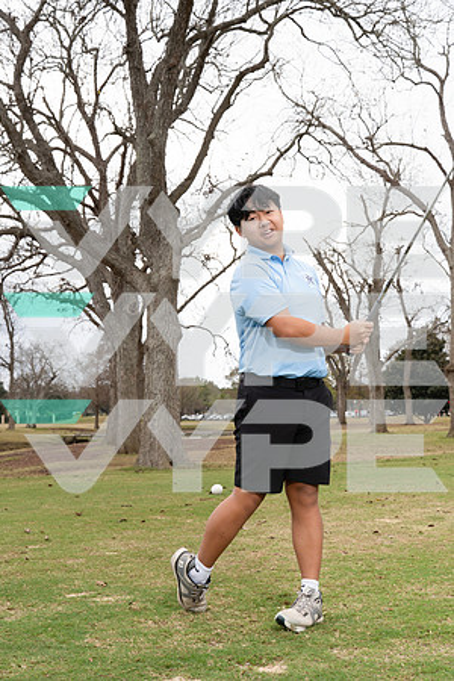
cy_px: 340
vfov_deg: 42.7
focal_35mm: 46
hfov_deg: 29.2
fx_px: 870
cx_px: 227
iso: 400
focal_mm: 46
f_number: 10
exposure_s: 1/250
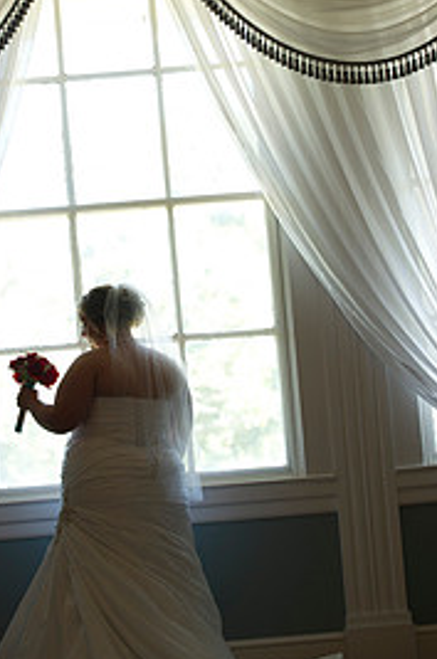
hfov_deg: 7.9
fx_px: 3144
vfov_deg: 12.0
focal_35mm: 172
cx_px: 139
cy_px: 212
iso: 400
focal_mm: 102
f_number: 3.2
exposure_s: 1/80
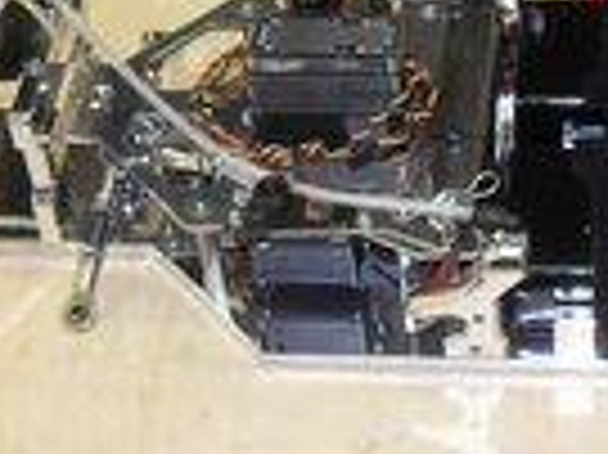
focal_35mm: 104
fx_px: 1825
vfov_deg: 14.2
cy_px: 121
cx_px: 685
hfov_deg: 18.2
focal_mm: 6.2
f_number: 2.8
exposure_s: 1/45
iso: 200
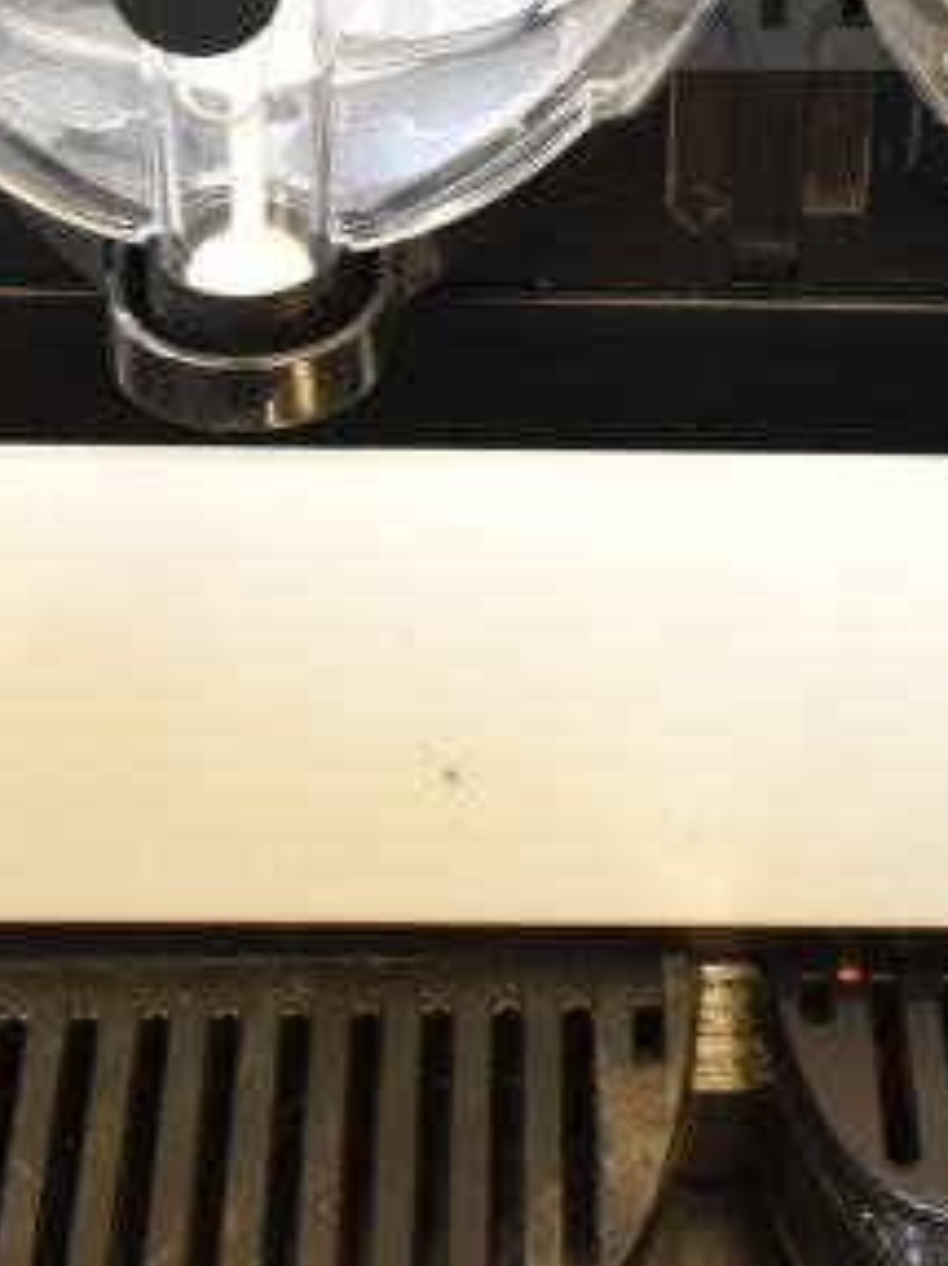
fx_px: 3362
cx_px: 807
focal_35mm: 92
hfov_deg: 15.9
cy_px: -282
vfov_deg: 19.9
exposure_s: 1/60
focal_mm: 20
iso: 1600
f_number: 4
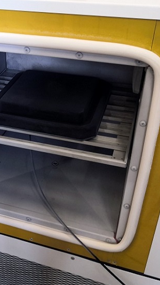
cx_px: 13
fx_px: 302
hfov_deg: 28.5
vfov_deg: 50.5
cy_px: 142
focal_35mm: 40
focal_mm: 3.95
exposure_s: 1/50
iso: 160
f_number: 1.8
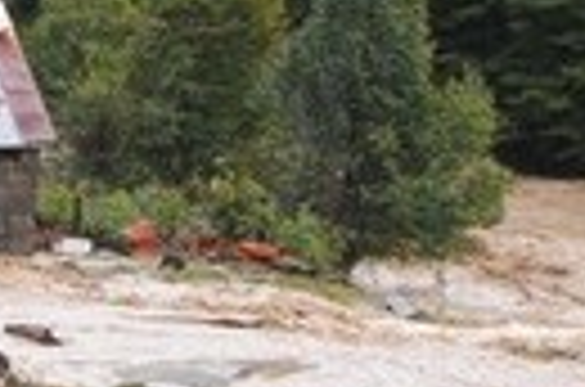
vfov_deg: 3.5
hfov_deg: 5.2
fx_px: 6273
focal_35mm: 387
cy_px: -54
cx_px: -630
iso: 1600
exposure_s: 1/250
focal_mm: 75
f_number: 9
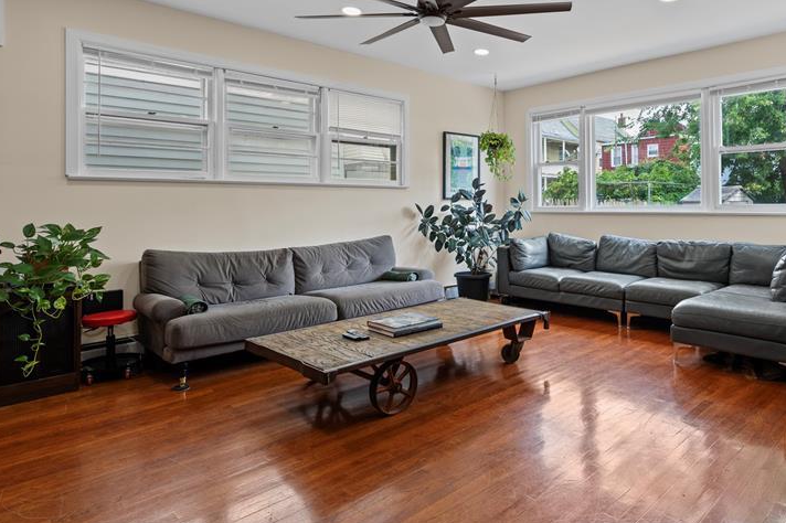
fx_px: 502
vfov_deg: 54.5
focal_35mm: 23
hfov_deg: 74.9
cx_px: 489
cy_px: 199
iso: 400
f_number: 7.1
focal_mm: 16
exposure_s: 1/13
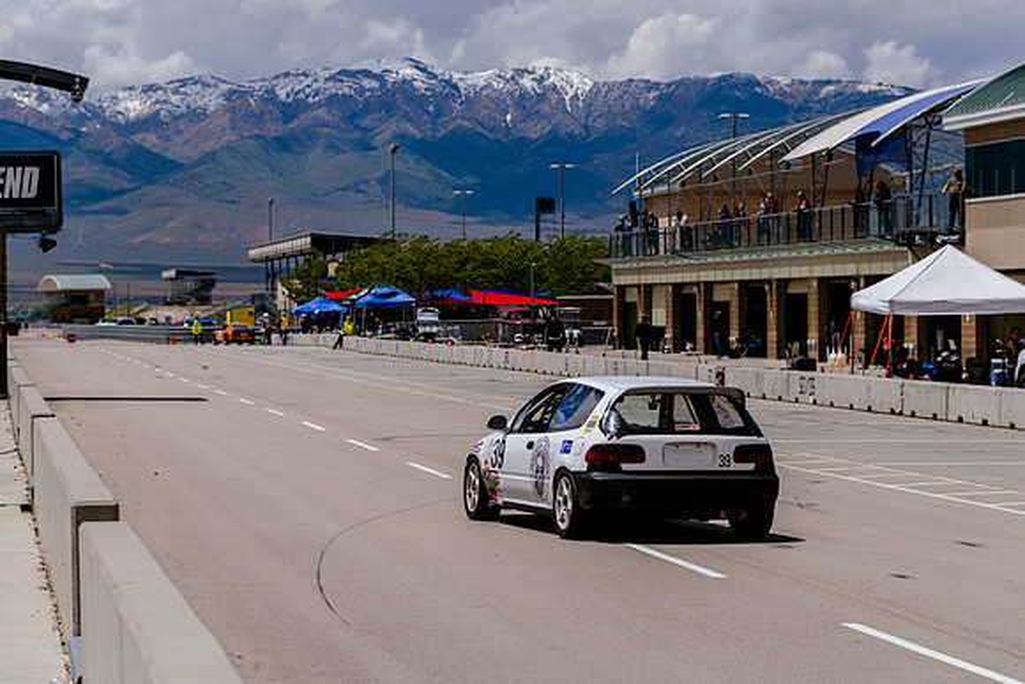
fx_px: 3439
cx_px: 512
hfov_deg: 17.0
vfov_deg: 11.4
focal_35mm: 121
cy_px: 342
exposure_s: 1/500
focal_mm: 120
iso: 64
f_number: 7.1
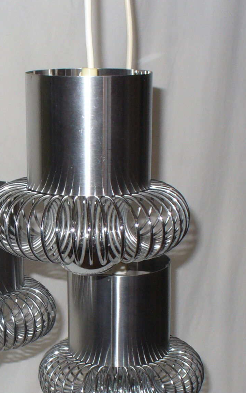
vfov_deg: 23.8
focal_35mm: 87
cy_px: 234
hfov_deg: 14.8
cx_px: -2
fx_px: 933
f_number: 2.8
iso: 100
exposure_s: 1/30
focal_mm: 6.1
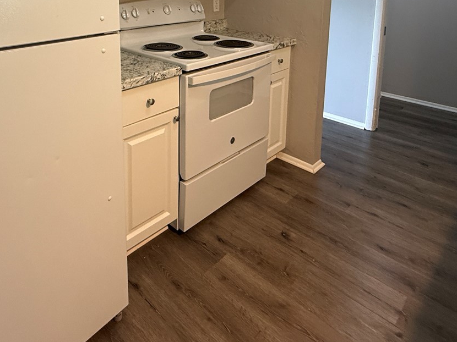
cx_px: 183
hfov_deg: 64.7
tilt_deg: -8.6
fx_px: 356
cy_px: 27
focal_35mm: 27
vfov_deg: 45.9
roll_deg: +0.0
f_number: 2.2
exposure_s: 1/60
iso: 250
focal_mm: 2.22
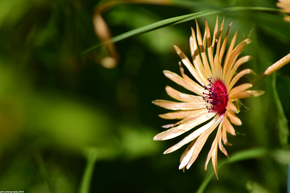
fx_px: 3624
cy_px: 96
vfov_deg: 3.1
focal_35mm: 450
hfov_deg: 4.6
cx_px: 145
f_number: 5.6
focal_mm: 300
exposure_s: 1/640
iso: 100
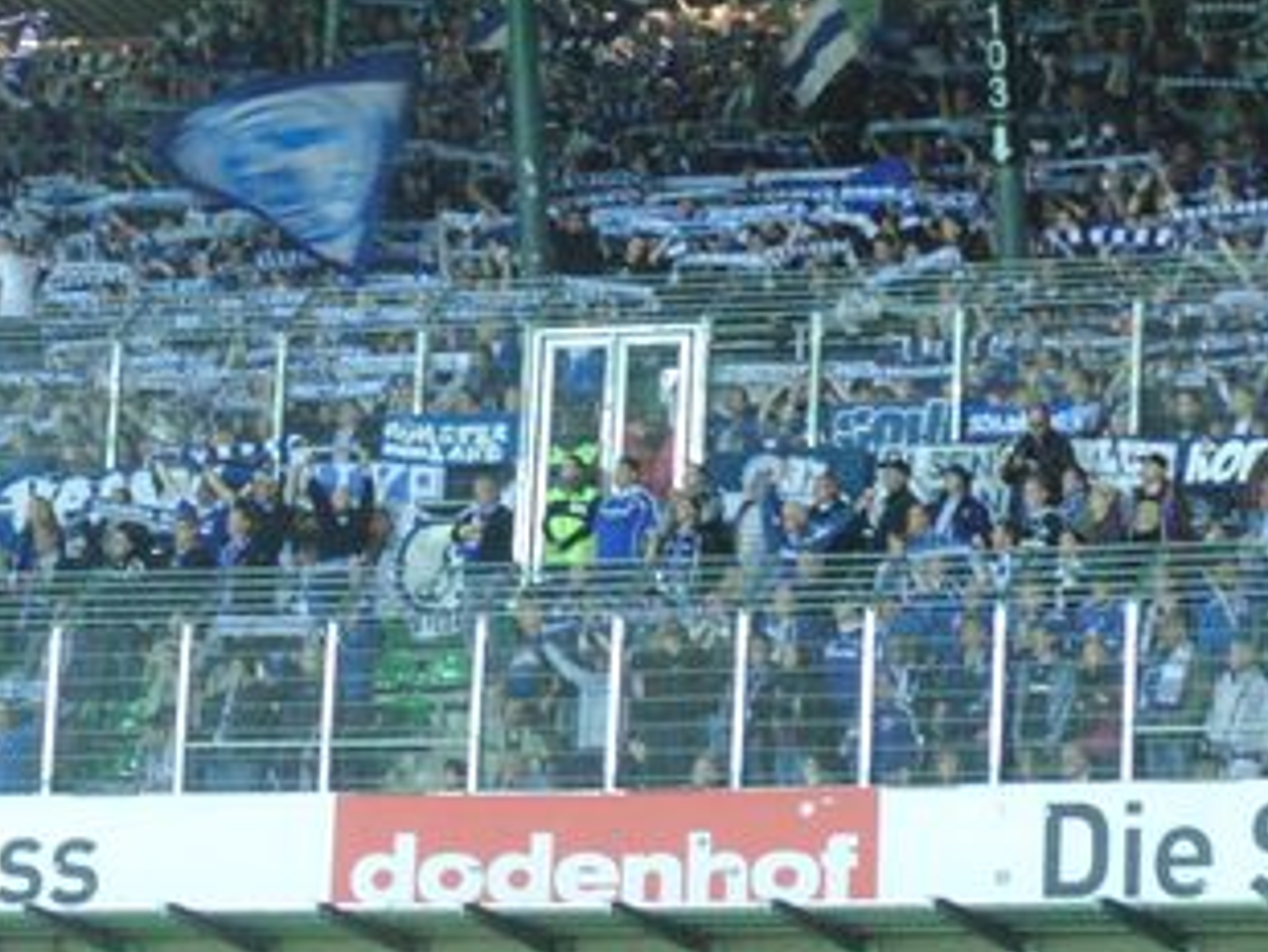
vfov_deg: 7.1
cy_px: 261
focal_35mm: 210
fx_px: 7695
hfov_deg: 9.4
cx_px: 140
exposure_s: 1/13
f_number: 4.2
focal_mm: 19.8
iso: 800
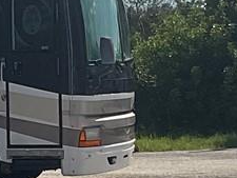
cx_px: 122
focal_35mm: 206
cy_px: 184
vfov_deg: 7.2
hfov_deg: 9.6
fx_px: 1411
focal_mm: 3
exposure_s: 1/4065
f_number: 1.8
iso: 16
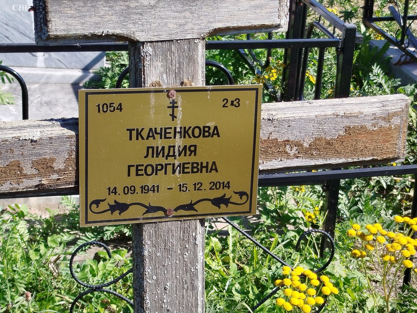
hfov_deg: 67.3
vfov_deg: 53.1
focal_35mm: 26
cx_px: 208
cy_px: 156
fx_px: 313
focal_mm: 5.31
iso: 50
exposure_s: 1/385
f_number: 1.7
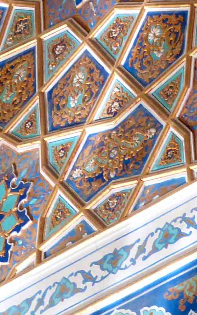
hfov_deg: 3.6
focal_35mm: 361
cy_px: -146
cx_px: 129
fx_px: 3101
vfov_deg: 5.8
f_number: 3.4
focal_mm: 15.1
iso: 320
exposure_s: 1/250
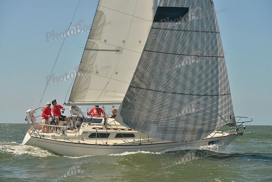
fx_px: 529
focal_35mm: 70
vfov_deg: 19.5
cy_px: 91
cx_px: 136
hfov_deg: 28.8
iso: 280
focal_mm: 70
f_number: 7.1
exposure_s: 1/1000
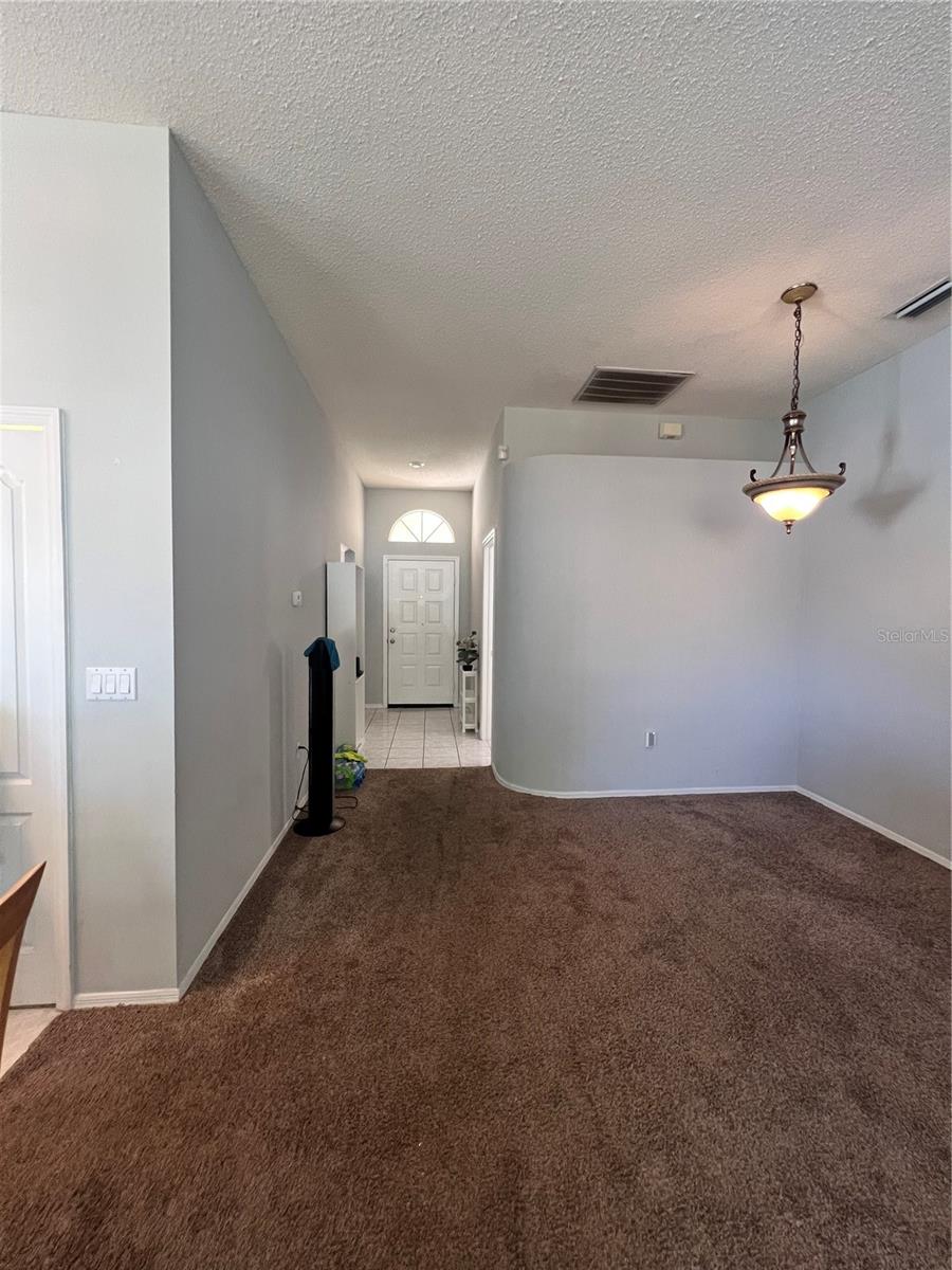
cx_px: 476
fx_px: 477
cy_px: 635
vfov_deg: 106.2
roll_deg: -0.7
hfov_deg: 89.9
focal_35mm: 13
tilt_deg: -3.3
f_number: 1.8
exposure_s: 1/60
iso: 250
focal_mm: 1.57
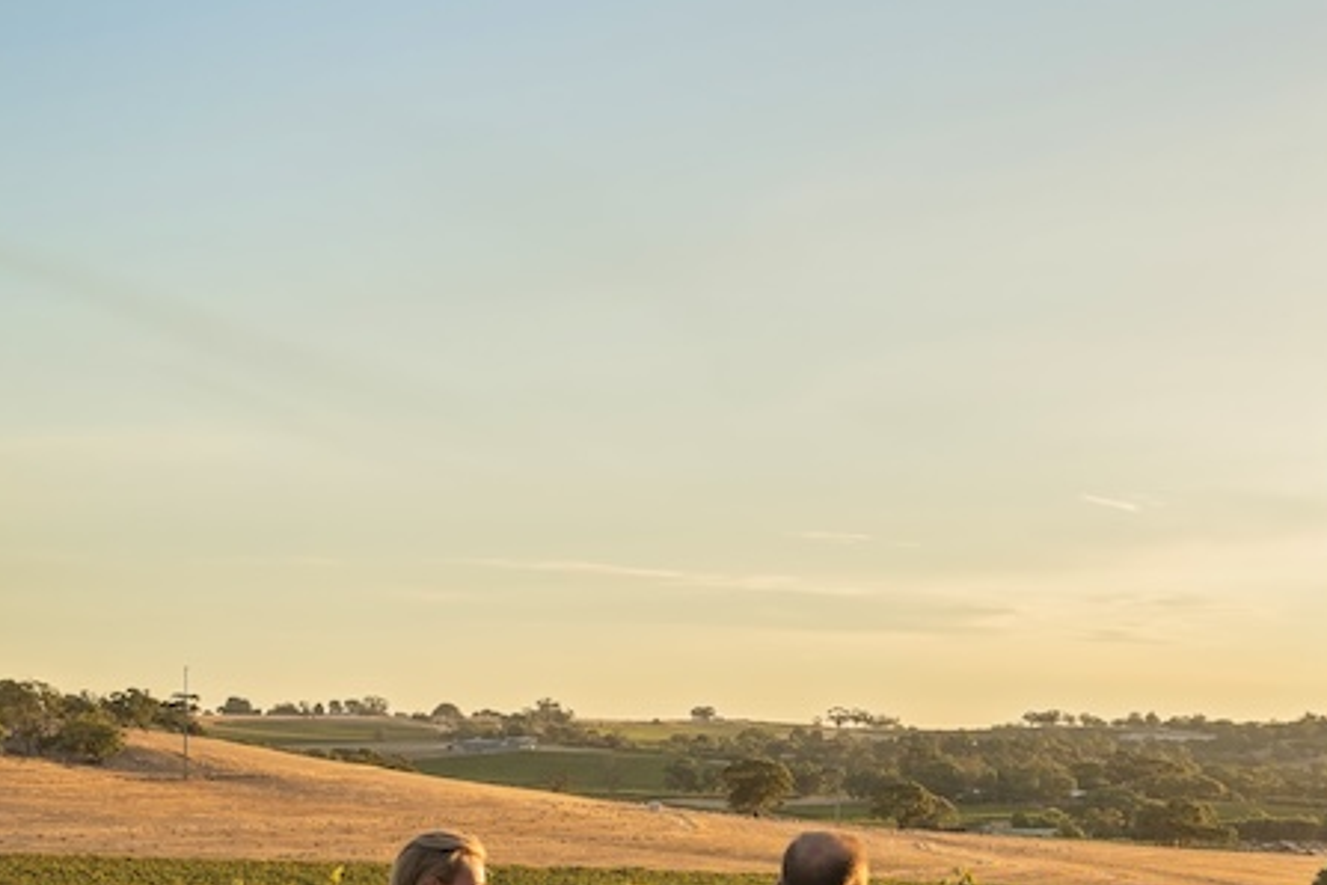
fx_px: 3796
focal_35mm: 103
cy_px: 928
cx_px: 1372
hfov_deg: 19.2
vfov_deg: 13.1
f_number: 8
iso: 160
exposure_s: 1/100
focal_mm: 45
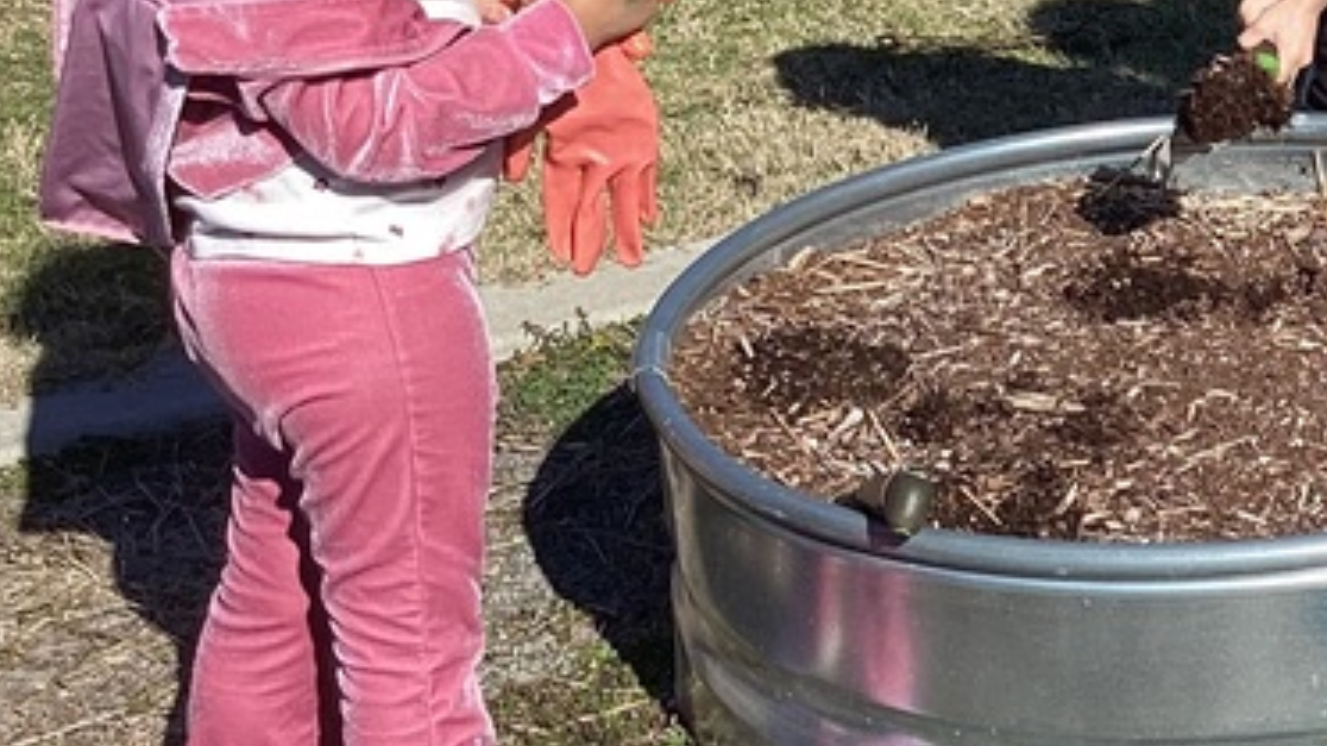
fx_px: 3271
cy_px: 136
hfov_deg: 21.6
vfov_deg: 12.9
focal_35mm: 93
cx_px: 1491
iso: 25
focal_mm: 3.3
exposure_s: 1/1381
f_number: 2.4
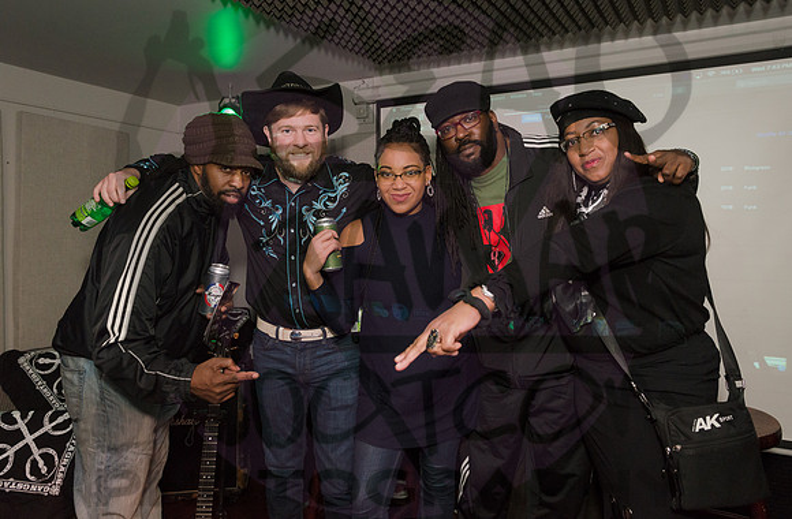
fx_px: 556
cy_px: 241
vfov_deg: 50.0
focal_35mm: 25
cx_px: 407
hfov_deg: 70.9
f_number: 4
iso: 2500
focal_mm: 24
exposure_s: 1/320
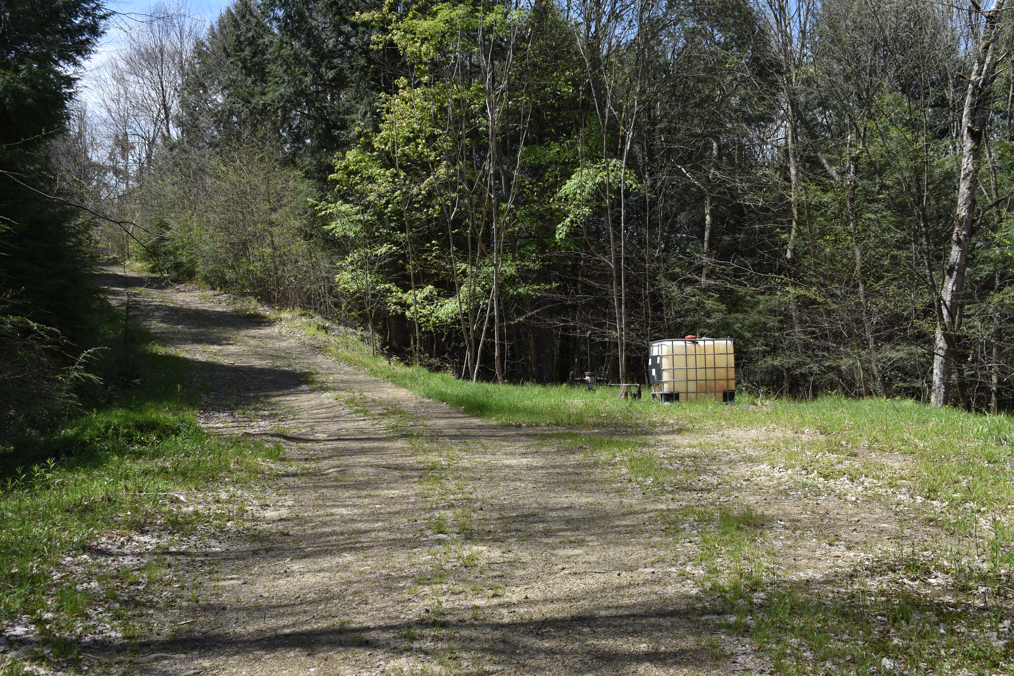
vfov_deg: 33.0
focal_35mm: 40
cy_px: 338
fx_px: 1141
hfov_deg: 47.9
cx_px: 507
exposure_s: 1/320
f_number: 9
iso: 200
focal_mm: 27
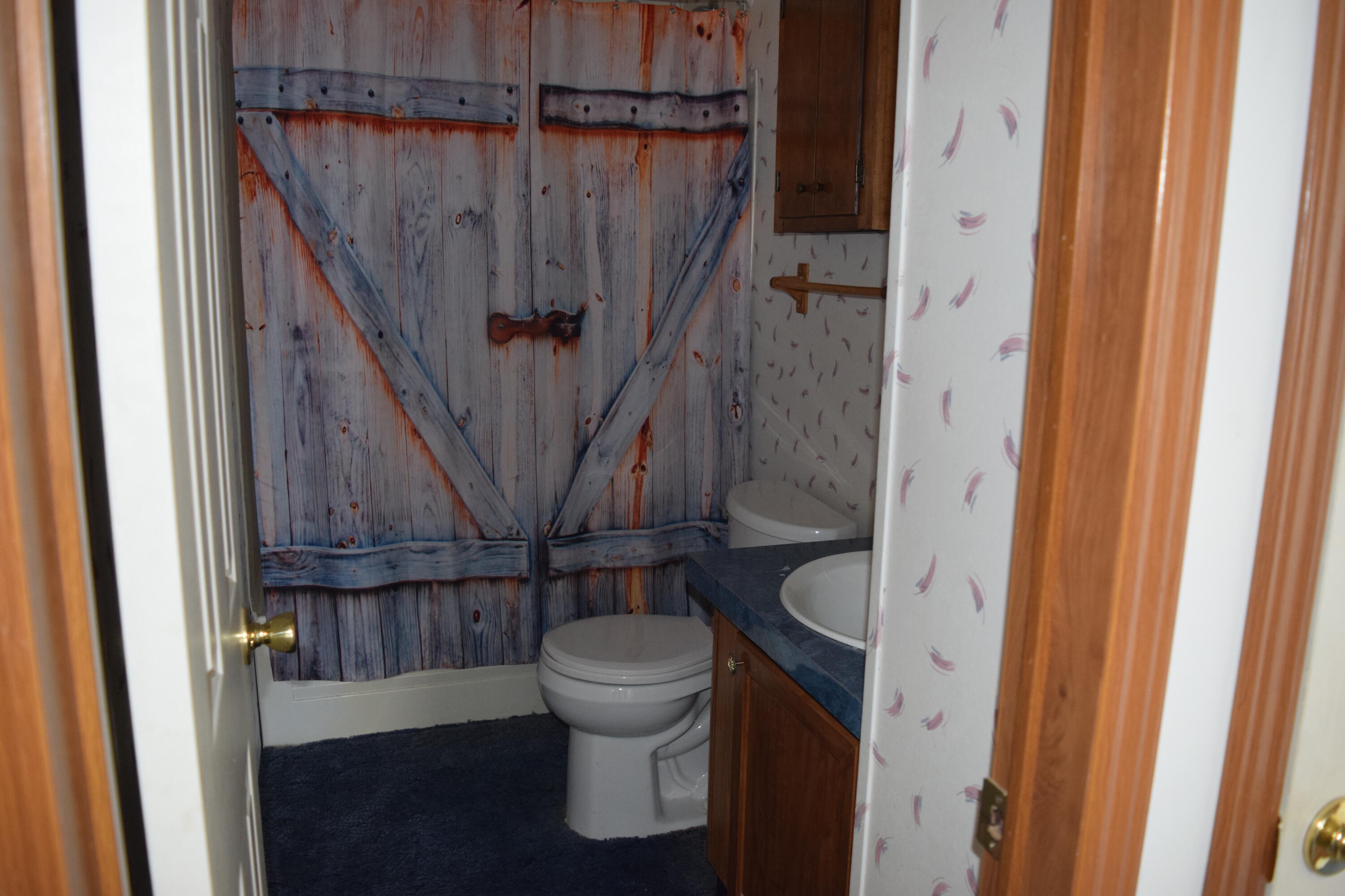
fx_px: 1009
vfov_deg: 47.9
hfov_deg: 67.4
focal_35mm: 27
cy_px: 448
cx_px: 672
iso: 1100
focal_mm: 18
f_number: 3.5
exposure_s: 1/60
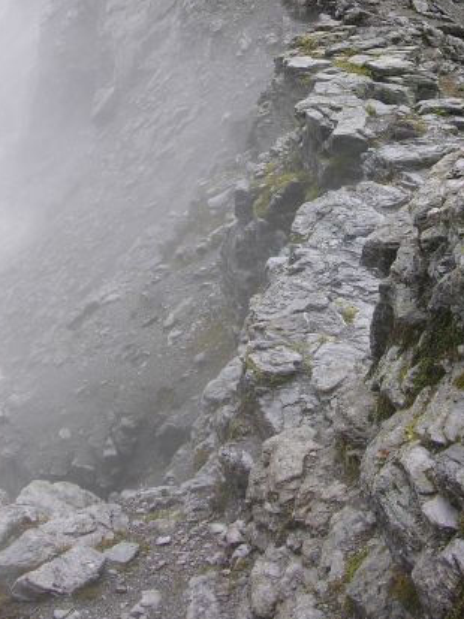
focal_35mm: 65
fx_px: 1163
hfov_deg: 22.5
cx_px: 293
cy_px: 91
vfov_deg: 28.9
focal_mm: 8.9
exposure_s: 1/194
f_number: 5.6
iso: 50
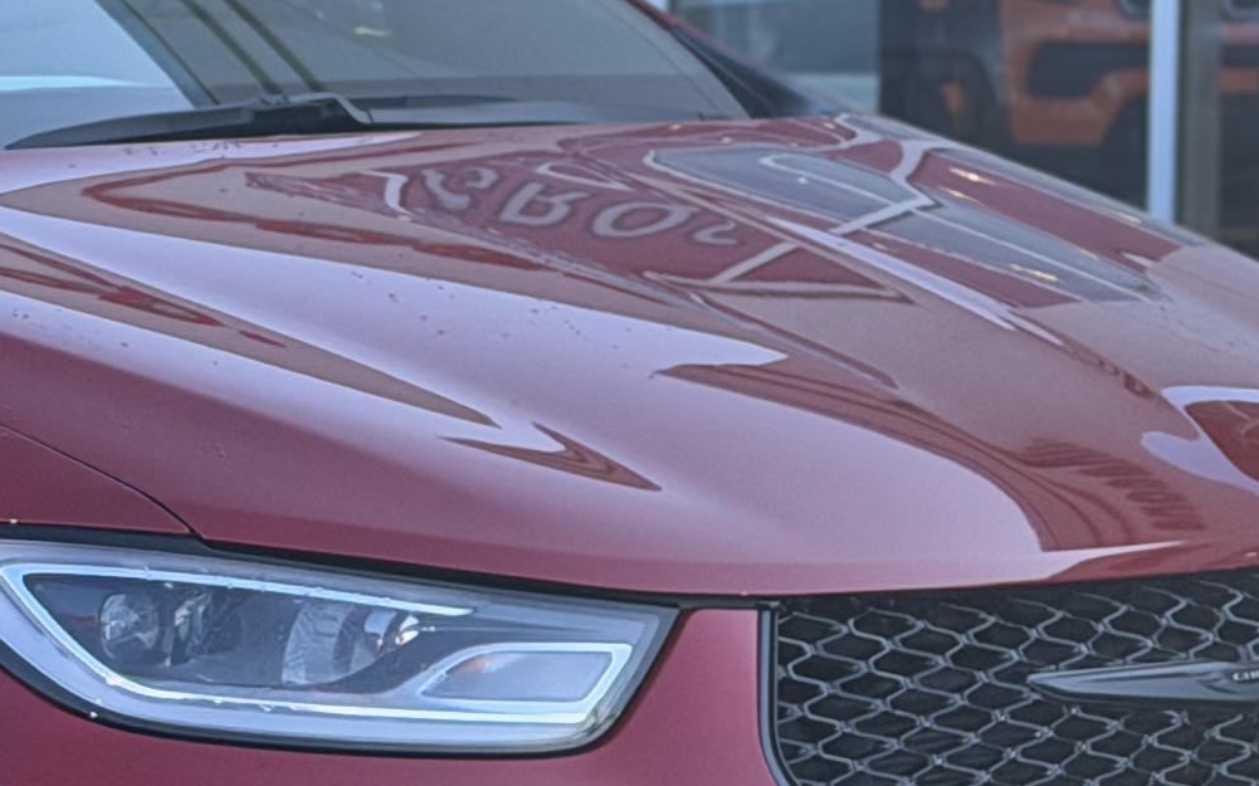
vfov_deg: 6.4
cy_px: 482
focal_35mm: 205
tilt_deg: -5.1
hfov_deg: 10.0
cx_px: -370
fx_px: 7032
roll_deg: -0.6
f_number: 1.78
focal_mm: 6.76
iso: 80
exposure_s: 1/962
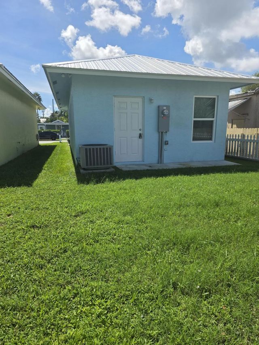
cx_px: 130
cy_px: 172
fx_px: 229
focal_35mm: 23
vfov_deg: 73.9
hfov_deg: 58.9
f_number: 1.7
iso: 80
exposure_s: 1/7944
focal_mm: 6.3
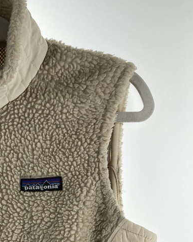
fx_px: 493
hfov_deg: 20.9
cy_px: 248
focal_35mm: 69
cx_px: -30
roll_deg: -0.4
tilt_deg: -14.1
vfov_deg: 26.0
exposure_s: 1/100
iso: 32
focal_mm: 3.99
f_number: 1.8
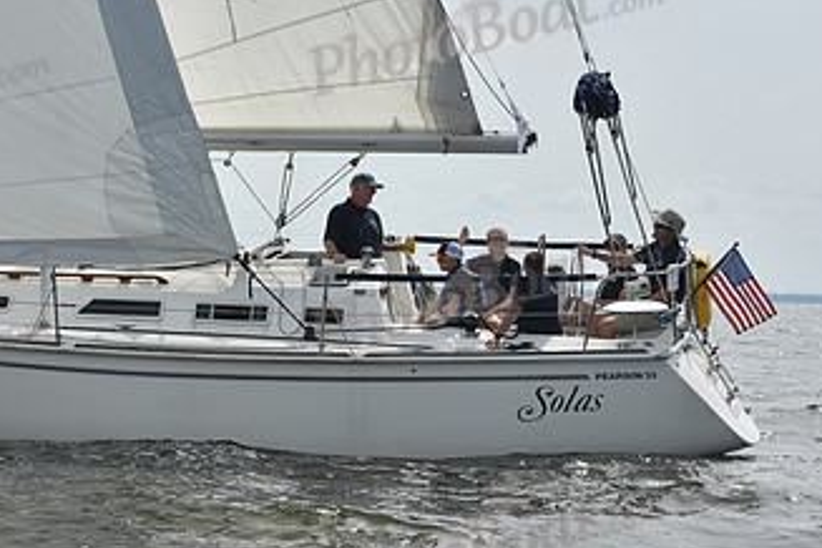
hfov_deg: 16.4
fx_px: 2831
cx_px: 181
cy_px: 197
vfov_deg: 11.0
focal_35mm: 124
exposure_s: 1/1250
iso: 320
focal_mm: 70
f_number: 9
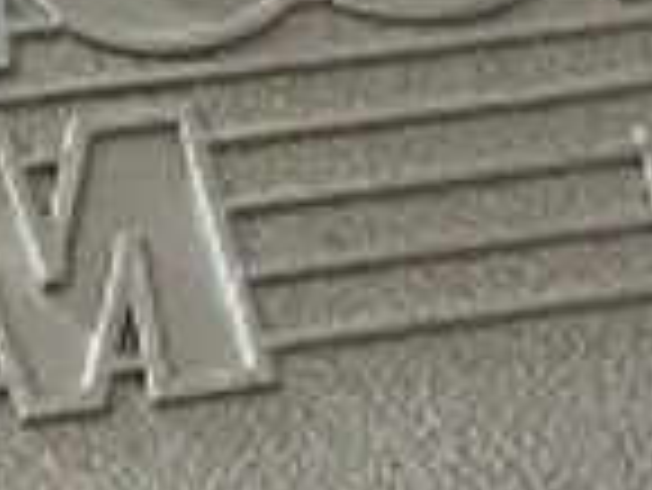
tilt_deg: -53.7
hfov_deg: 12.2
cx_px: -63
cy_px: 503
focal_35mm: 159
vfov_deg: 9.3
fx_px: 2997
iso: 320
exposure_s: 1/60
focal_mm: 6.86
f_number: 1.78
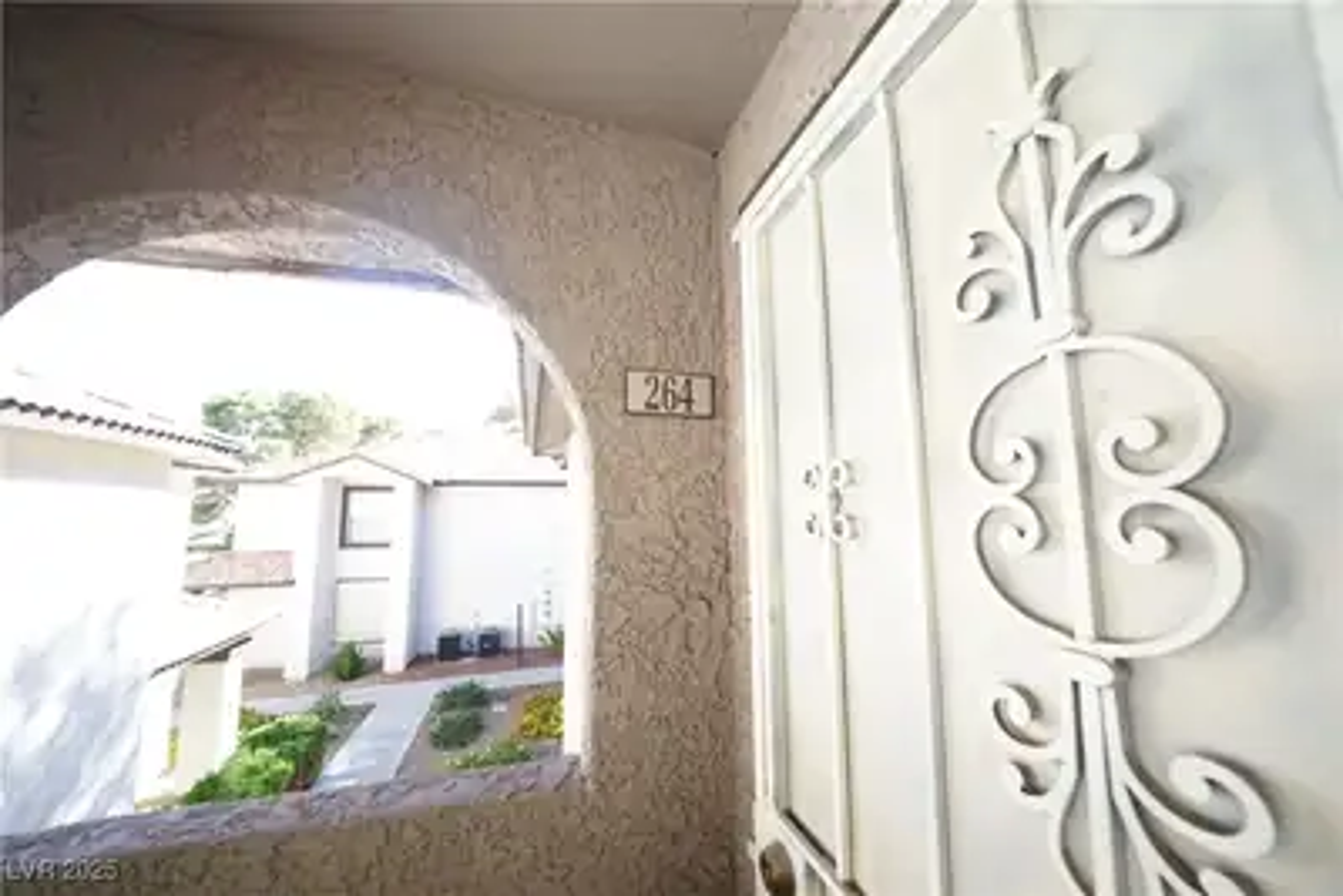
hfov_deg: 112.6
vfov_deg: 90.1
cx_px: 672
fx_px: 448
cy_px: 448
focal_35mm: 12
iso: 2000
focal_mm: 12
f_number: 9
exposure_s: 1/200
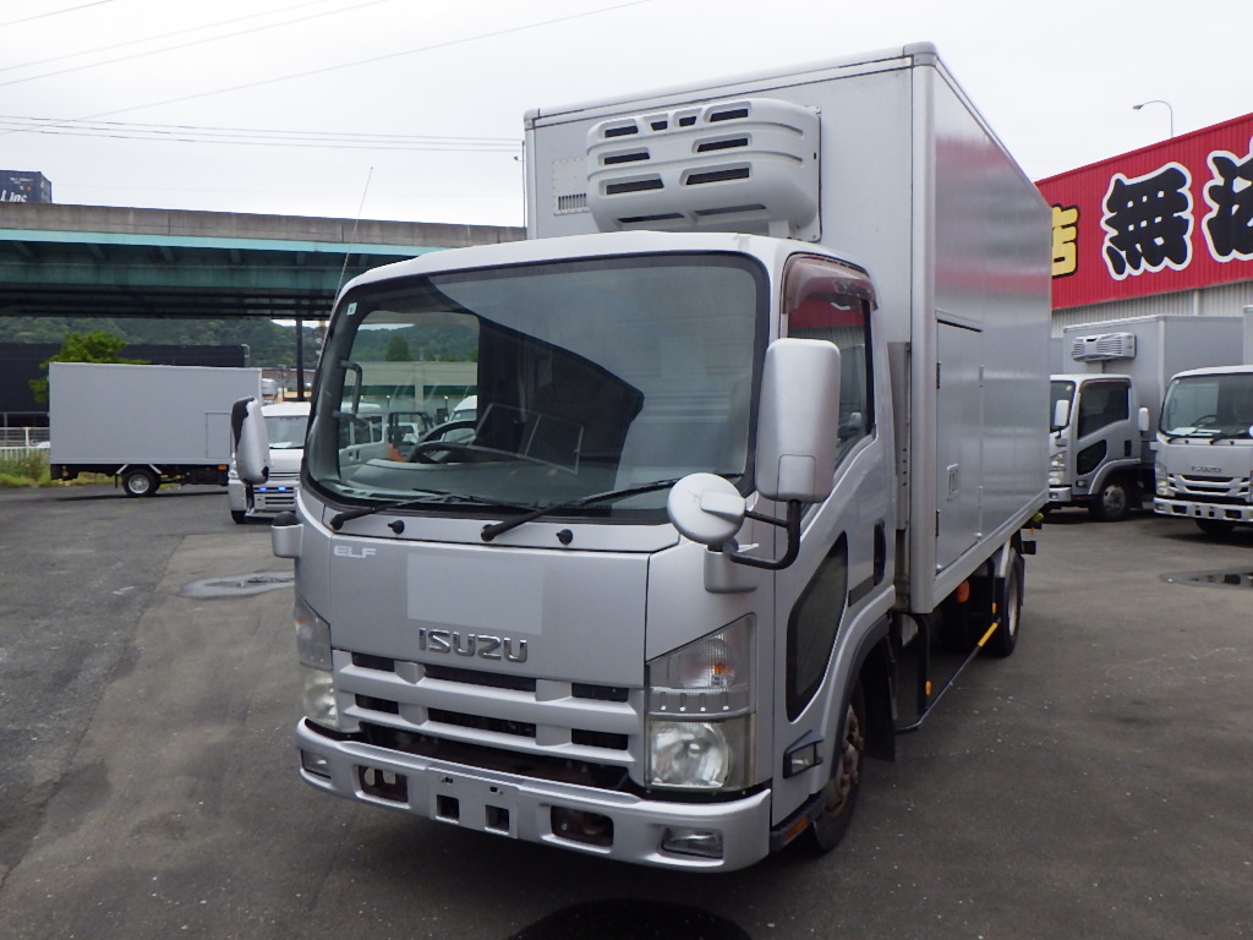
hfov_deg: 63.4
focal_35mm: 28
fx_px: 1014
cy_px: 470
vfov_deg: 49.7
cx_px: 626
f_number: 4.2
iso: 250
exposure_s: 1/1000
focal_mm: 5
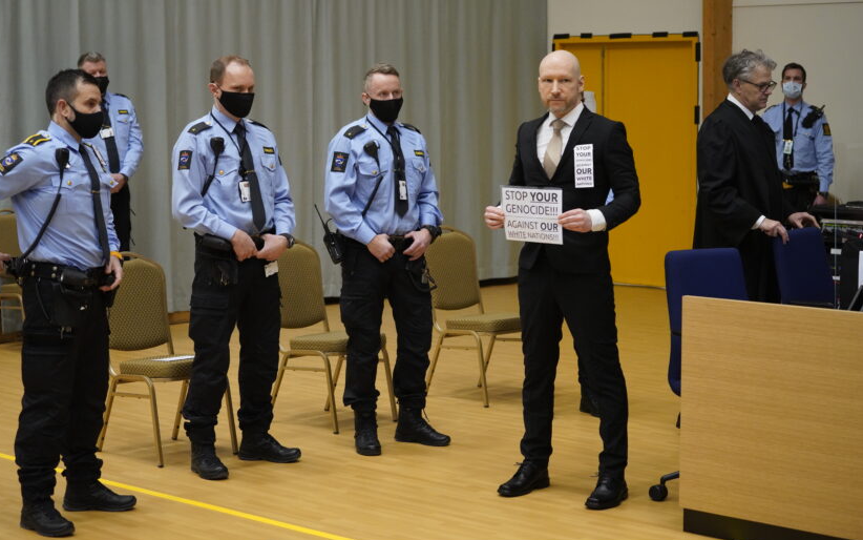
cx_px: 428
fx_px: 1694
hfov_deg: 28.6
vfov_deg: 18.1
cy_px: 257
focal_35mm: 72
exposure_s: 1/250
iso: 4000
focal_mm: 70
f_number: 4
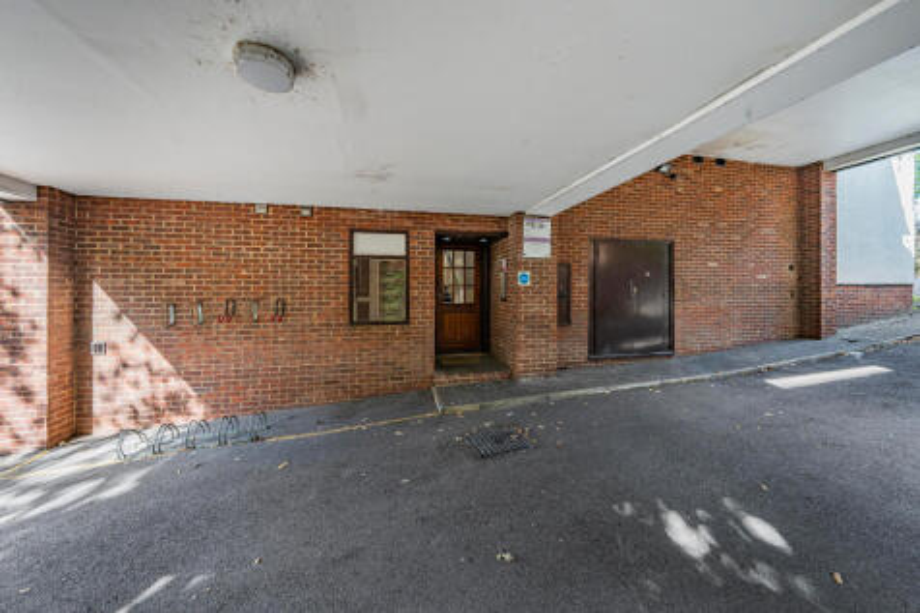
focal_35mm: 12
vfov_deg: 90.0
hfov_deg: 112.6
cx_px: 460
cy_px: 306
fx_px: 307
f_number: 9
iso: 320
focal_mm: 12
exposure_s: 1/50
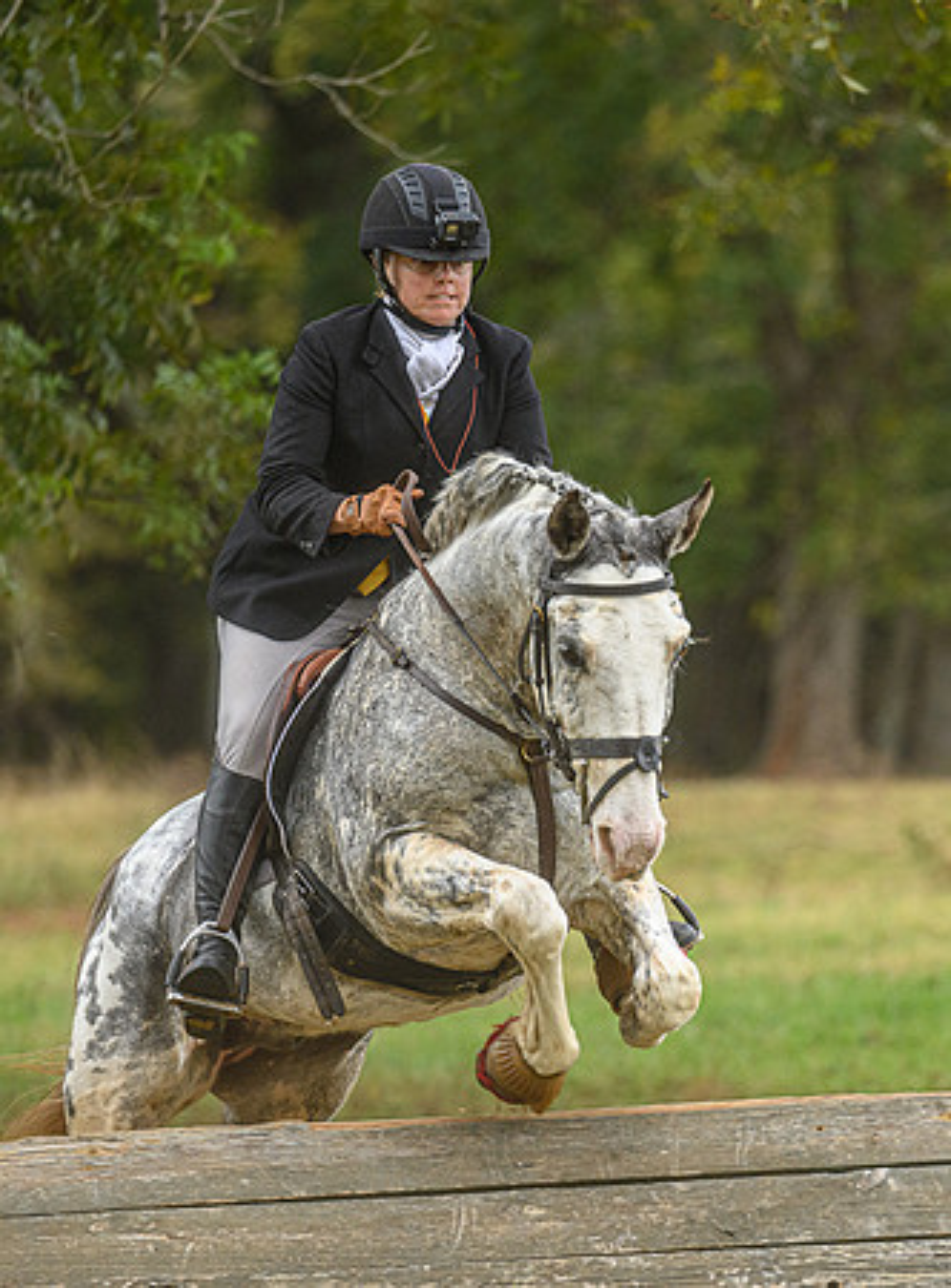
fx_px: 11832
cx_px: 865
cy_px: 696
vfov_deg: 6.2
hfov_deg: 4.6
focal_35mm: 320
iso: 800
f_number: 3.5
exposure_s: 1/640
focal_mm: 190
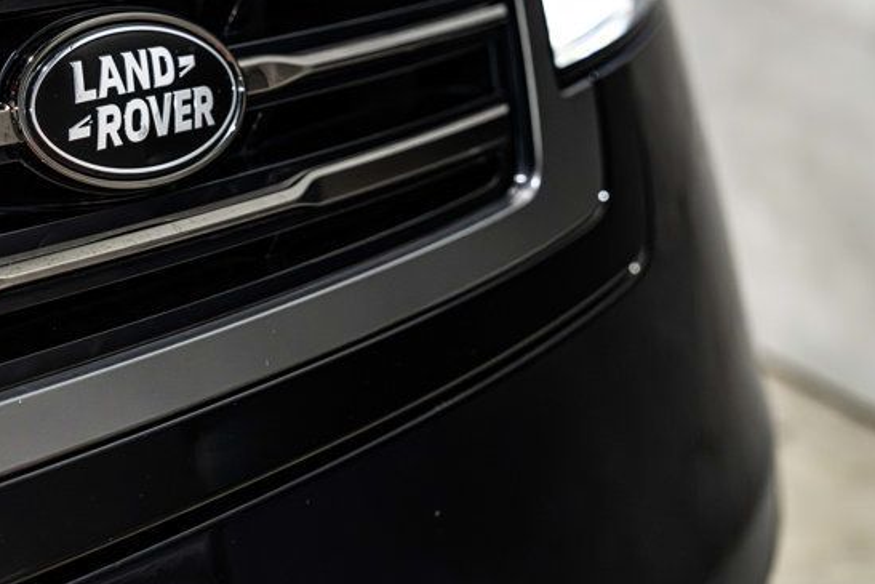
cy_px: 70
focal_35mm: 88
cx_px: 242
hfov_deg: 22.9
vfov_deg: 15.4
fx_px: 2139
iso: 1600
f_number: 5
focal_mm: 47
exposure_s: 1/60
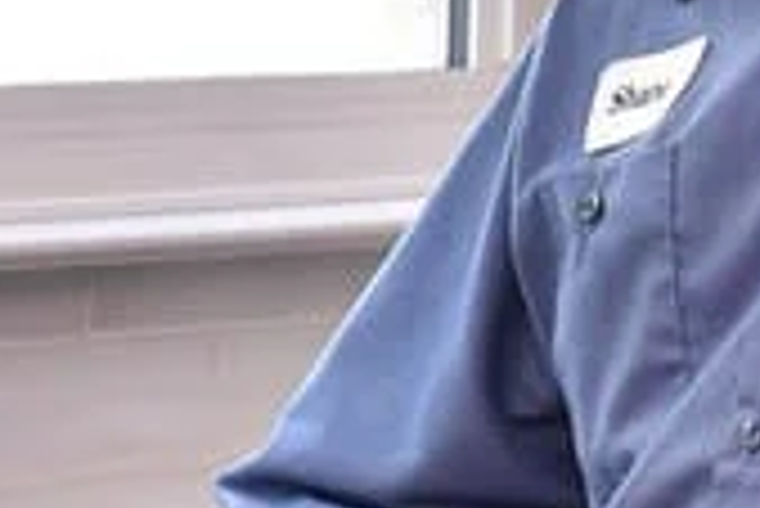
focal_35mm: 234
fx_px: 4944
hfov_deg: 8.8
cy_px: 234
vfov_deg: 5.9
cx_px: 126
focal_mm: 22
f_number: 2.8
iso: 500
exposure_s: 1/400
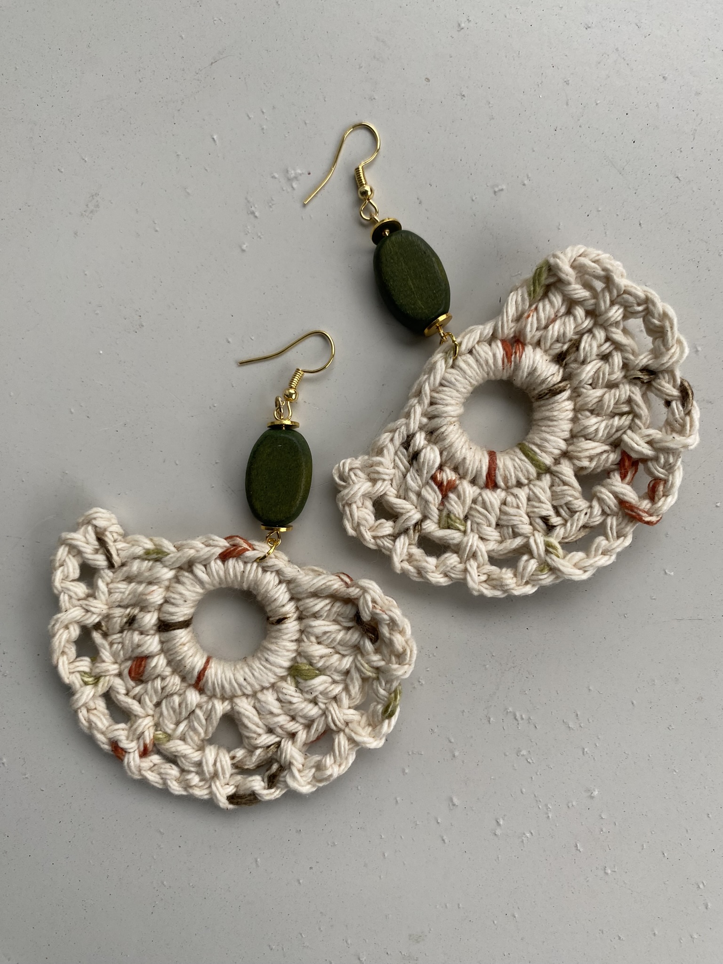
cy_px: 482
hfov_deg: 54.9
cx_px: 362
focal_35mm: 25
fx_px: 696
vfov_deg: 69.4
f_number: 1.8
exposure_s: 1/122
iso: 80
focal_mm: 4.25
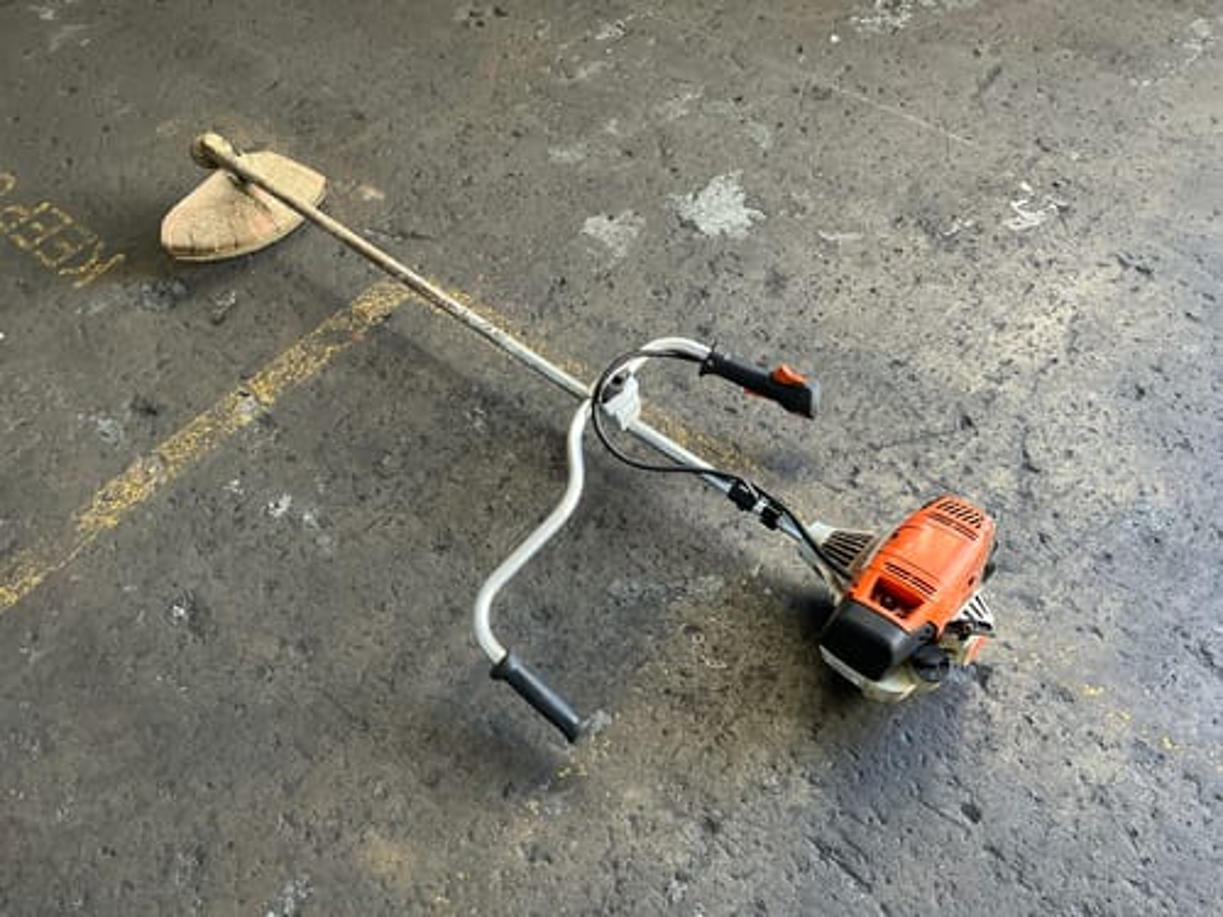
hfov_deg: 63.4
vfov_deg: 49.7
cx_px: 612
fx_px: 989
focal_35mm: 28
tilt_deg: -51.3
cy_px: 458
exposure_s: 1/60
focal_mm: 3
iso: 80
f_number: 1.8
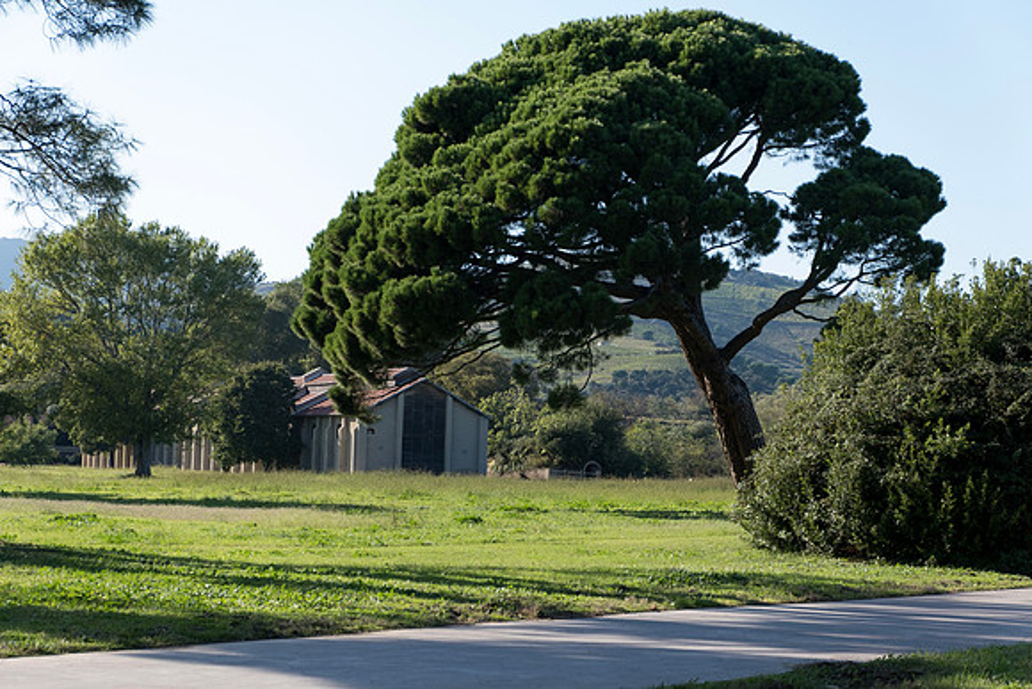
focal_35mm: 75
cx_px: 516
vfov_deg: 18.2
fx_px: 2150
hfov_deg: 27.0
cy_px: 344
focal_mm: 50
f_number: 5.6
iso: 160
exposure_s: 1/200
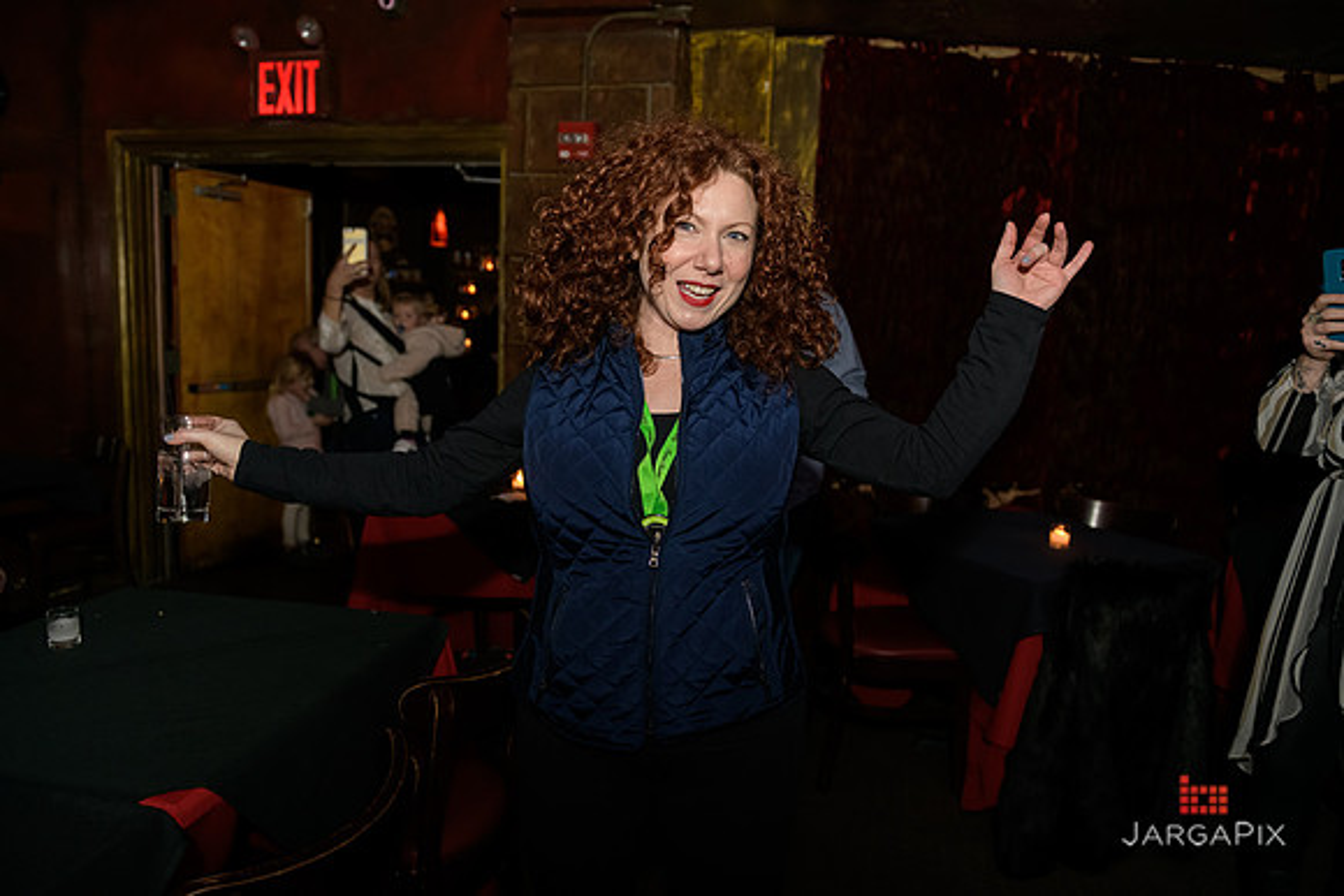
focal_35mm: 24
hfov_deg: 73.7
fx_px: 896
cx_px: 672
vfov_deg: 53.2
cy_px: 448
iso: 1600
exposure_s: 1/125
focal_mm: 24
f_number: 3.2
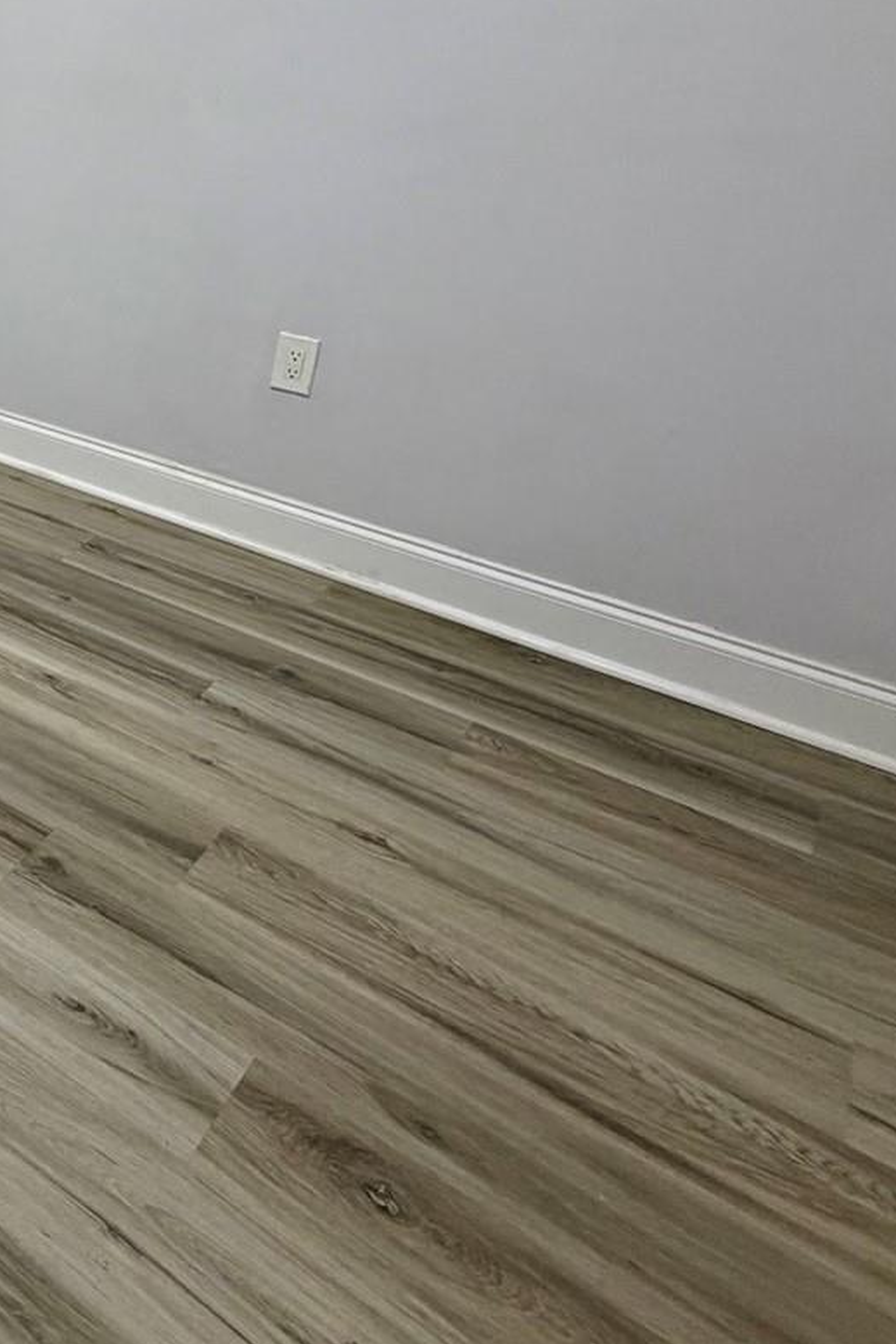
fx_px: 1120
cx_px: -282
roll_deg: -0.3
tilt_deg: -20.7
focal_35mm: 30
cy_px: 389
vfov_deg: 59.6
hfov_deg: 32.3
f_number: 2.2
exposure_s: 1/60
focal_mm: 2.22
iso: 160
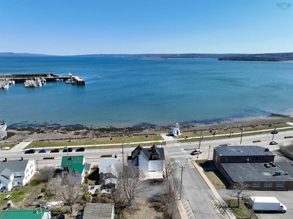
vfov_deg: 56.8
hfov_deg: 71.6
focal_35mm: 24
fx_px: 203
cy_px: 110
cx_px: 146
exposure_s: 1/2000
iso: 100
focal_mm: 12.29
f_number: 2.8
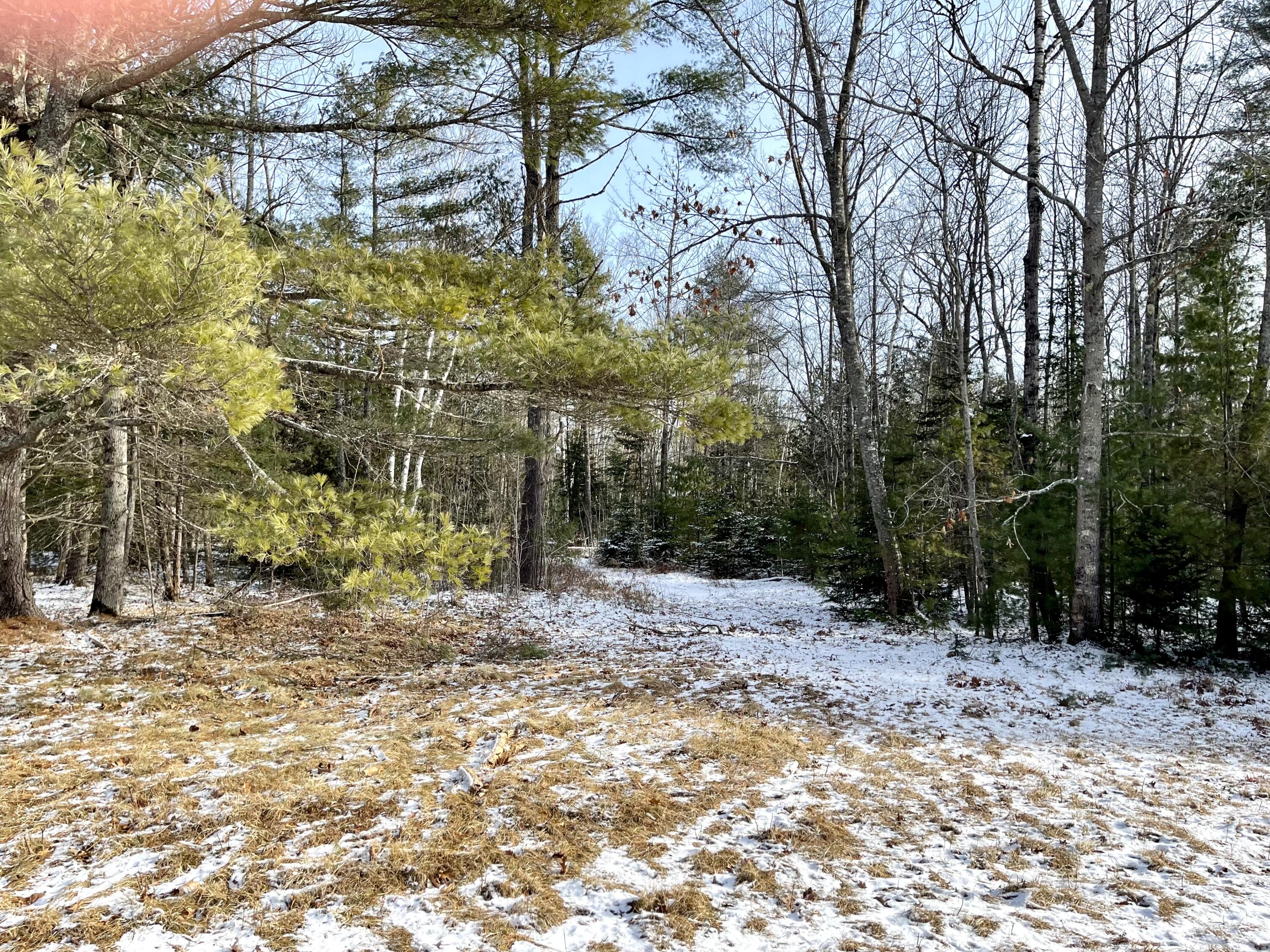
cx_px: 635
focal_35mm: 25
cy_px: 476
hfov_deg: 69.4
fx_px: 917
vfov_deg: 54.9
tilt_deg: +0.7
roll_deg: +0.3
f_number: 1.6
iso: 32
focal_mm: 5.1
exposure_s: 1/1534
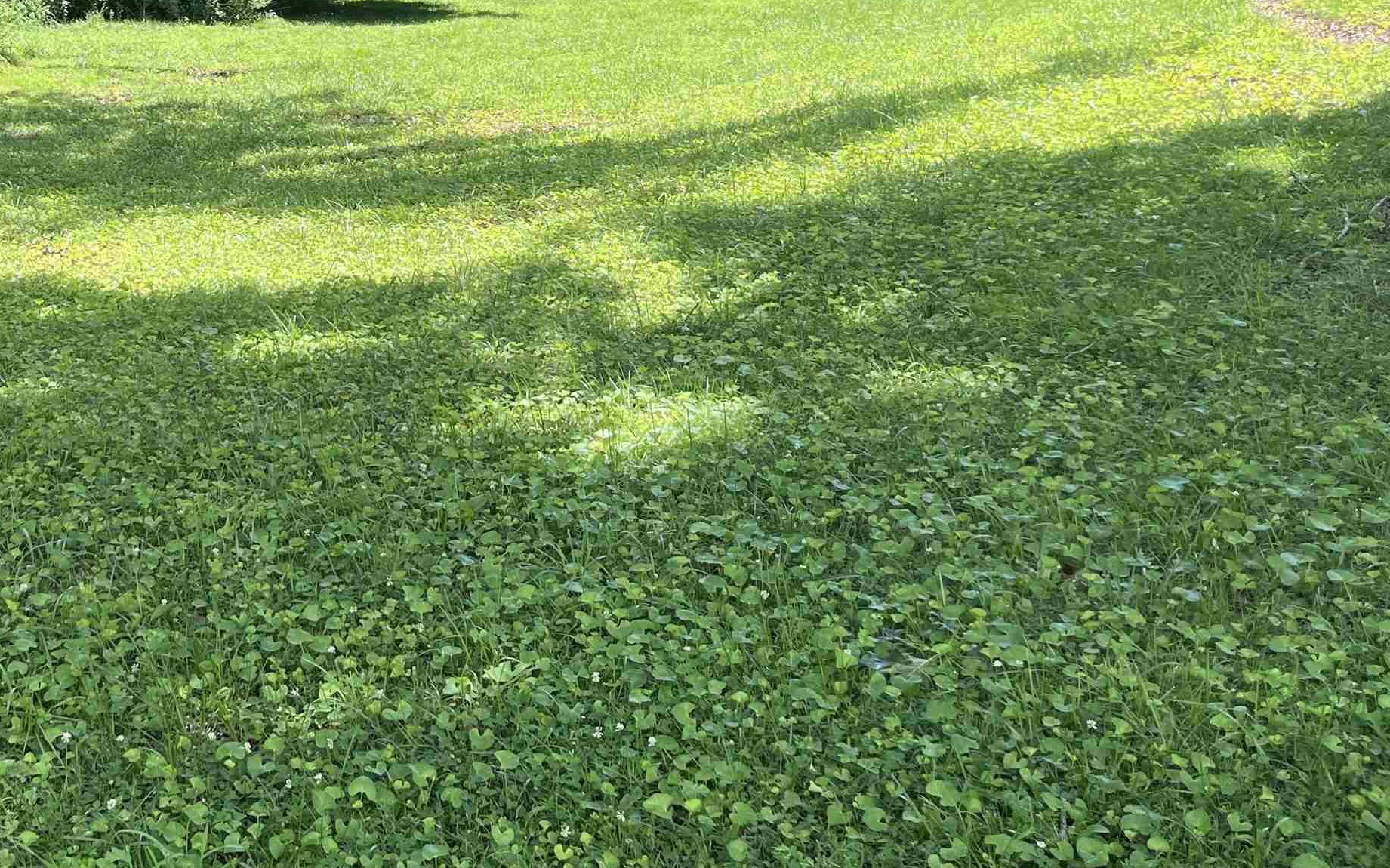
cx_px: 254
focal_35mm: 46
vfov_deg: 27.2
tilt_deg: -8.8
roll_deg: -0.8
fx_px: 1742
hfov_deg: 41.4
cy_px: 122
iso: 50
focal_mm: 5.1
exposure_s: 1/618
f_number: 1.6
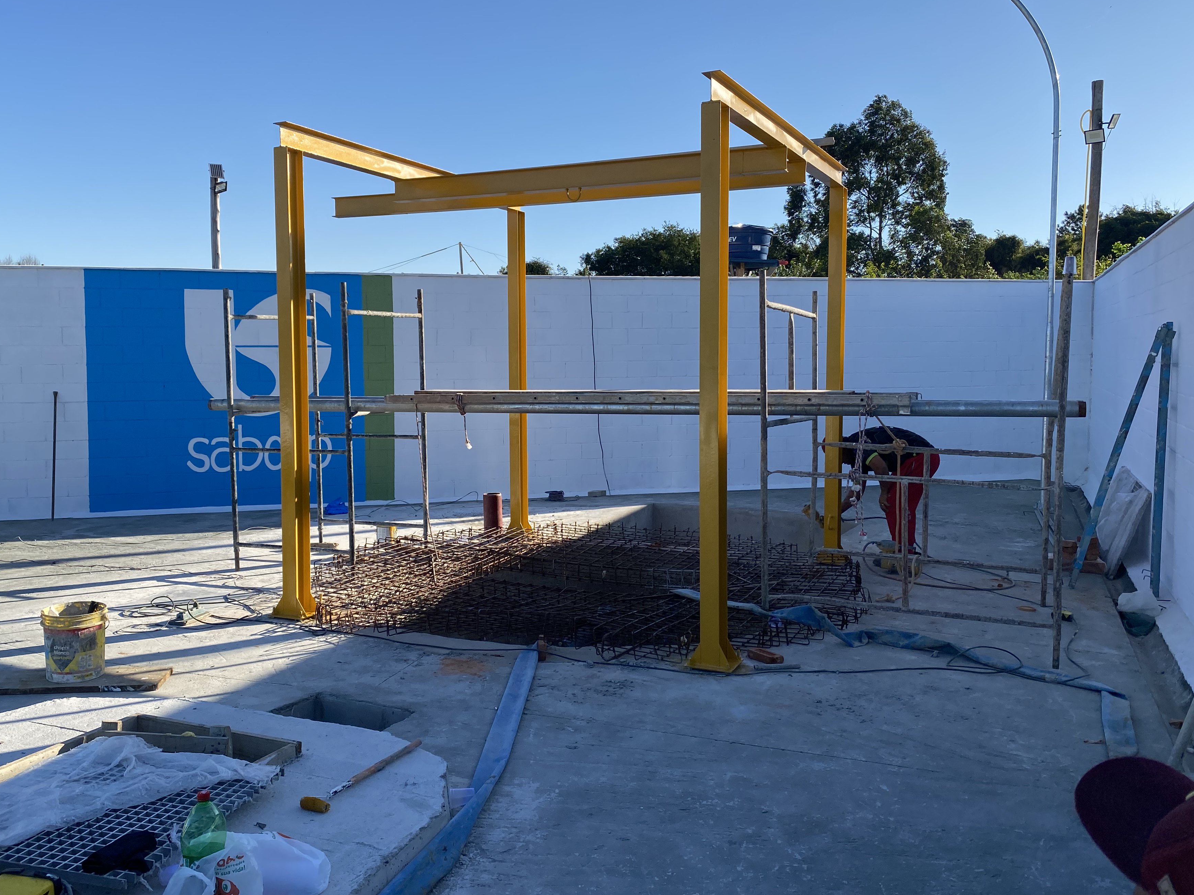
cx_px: 559
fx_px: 1035
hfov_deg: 59.9
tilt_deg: -4.9
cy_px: 419
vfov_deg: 46.8
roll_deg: +0.0
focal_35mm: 30
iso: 32
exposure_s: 1/2141
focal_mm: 4.25
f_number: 1.8
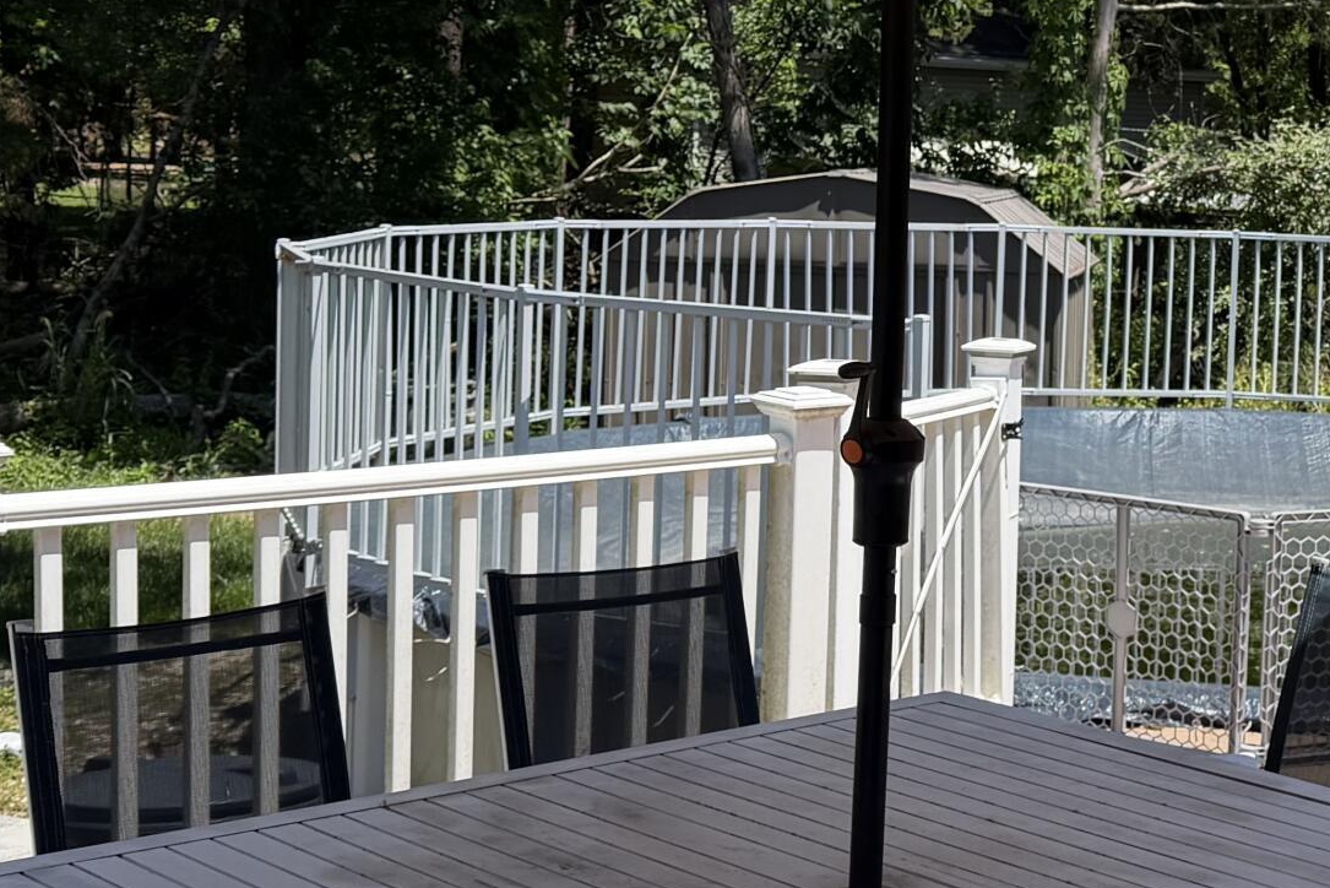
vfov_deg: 19.7
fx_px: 2550
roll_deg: -2.6
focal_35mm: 69
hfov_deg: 27.8
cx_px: 1279
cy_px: 272
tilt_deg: -3.2
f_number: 1.78
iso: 80
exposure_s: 1/3584
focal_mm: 6.76
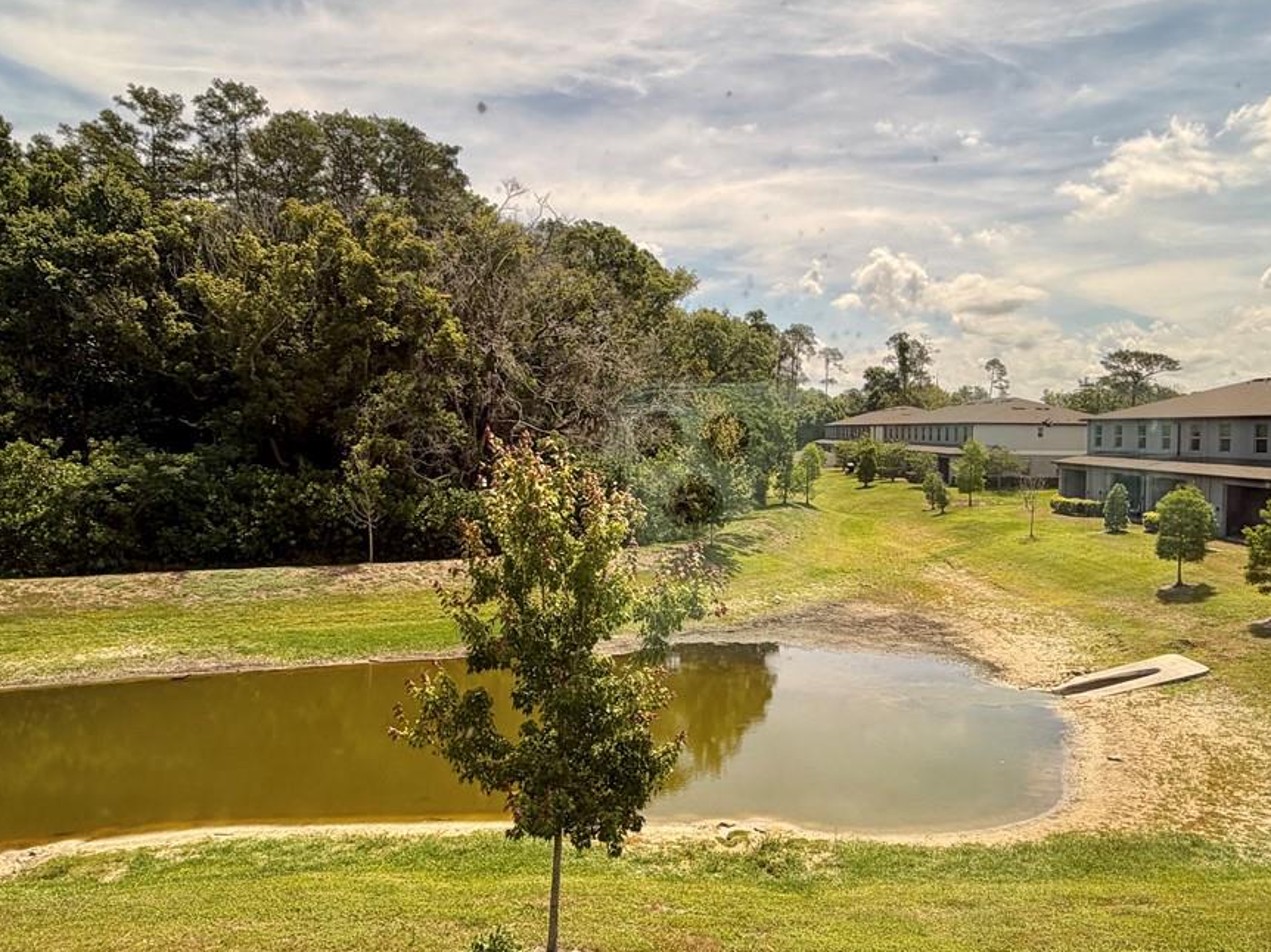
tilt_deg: -1.0
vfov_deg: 53.0
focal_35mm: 26
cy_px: 452
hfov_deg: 67.3
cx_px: 662
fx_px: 954
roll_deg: -0.8
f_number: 2.2
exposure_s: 1/789
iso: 20
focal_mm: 2.22
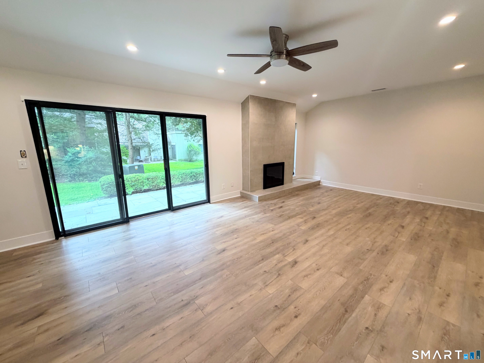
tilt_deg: -11.6
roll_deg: +0.9
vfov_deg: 85.7
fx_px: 196
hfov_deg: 102.1
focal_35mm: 14
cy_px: 182
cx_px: 242
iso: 250
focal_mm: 2.22
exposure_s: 1/120
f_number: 2.2
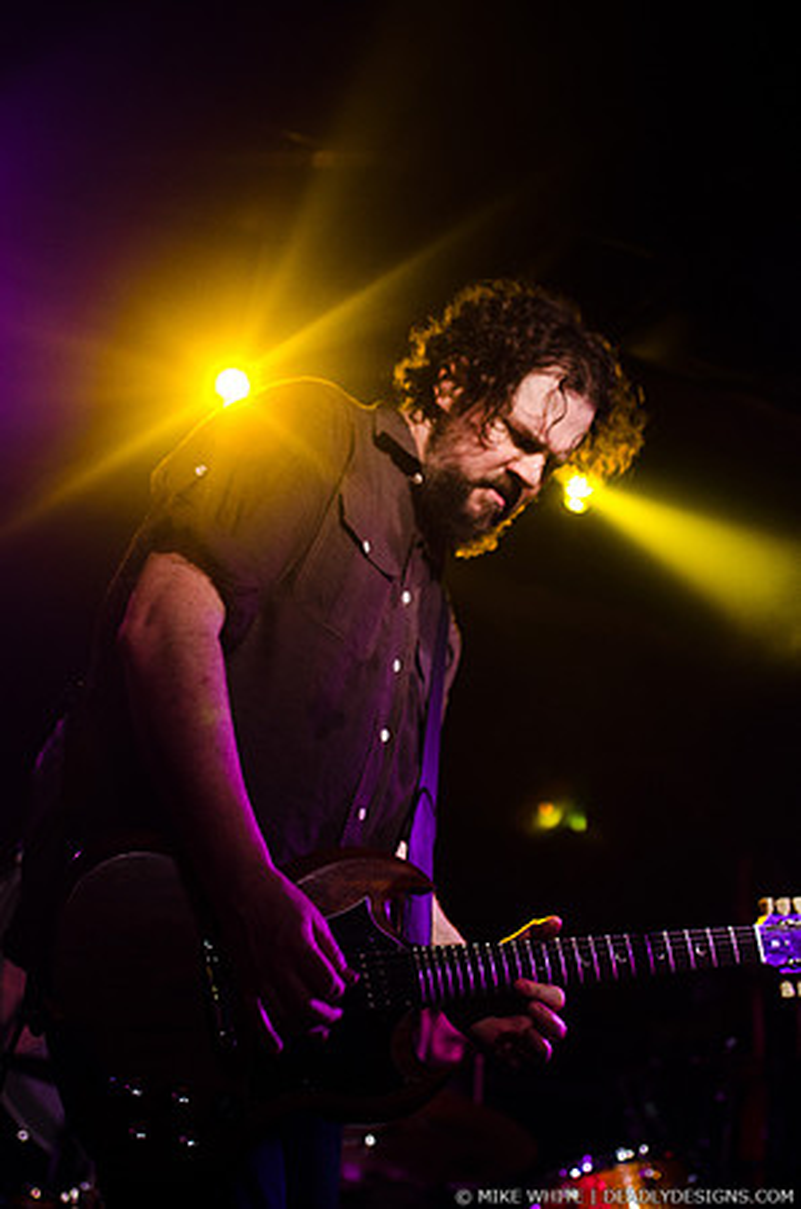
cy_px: 604
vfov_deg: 33.5
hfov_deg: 22.5
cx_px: 400
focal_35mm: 60
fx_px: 2012
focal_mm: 40
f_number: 3.8
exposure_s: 1/80
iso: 1600
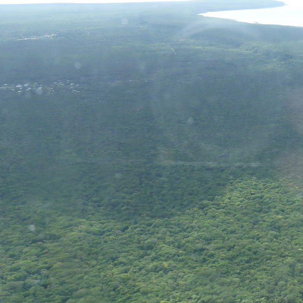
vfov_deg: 28.8
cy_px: 206
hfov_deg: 27.4
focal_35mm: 59
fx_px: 584
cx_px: 305
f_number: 4
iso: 80
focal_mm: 4.7
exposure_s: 1/250
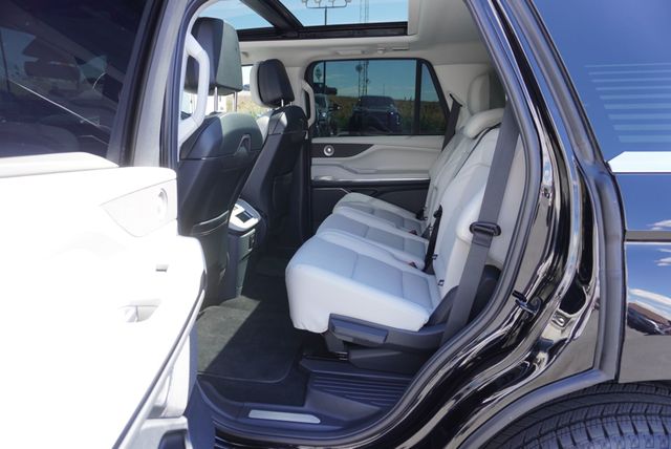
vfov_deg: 53.2
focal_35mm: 24
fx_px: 448
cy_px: 224
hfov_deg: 73.7
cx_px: 336
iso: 100
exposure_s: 1/60
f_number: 4
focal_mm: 16
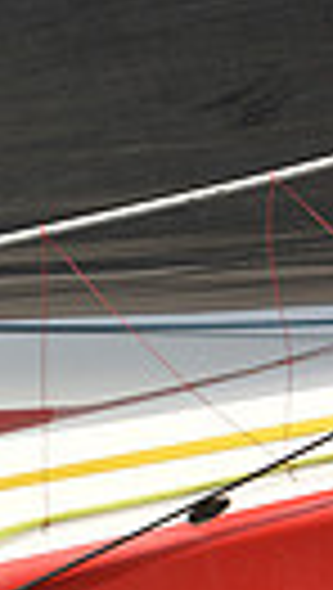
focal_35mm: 627
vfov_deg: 3.4
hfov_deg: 1.9
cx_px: -968
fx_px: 9811
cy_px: 390
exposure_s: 1/800
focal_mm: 135
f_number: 8
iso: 250
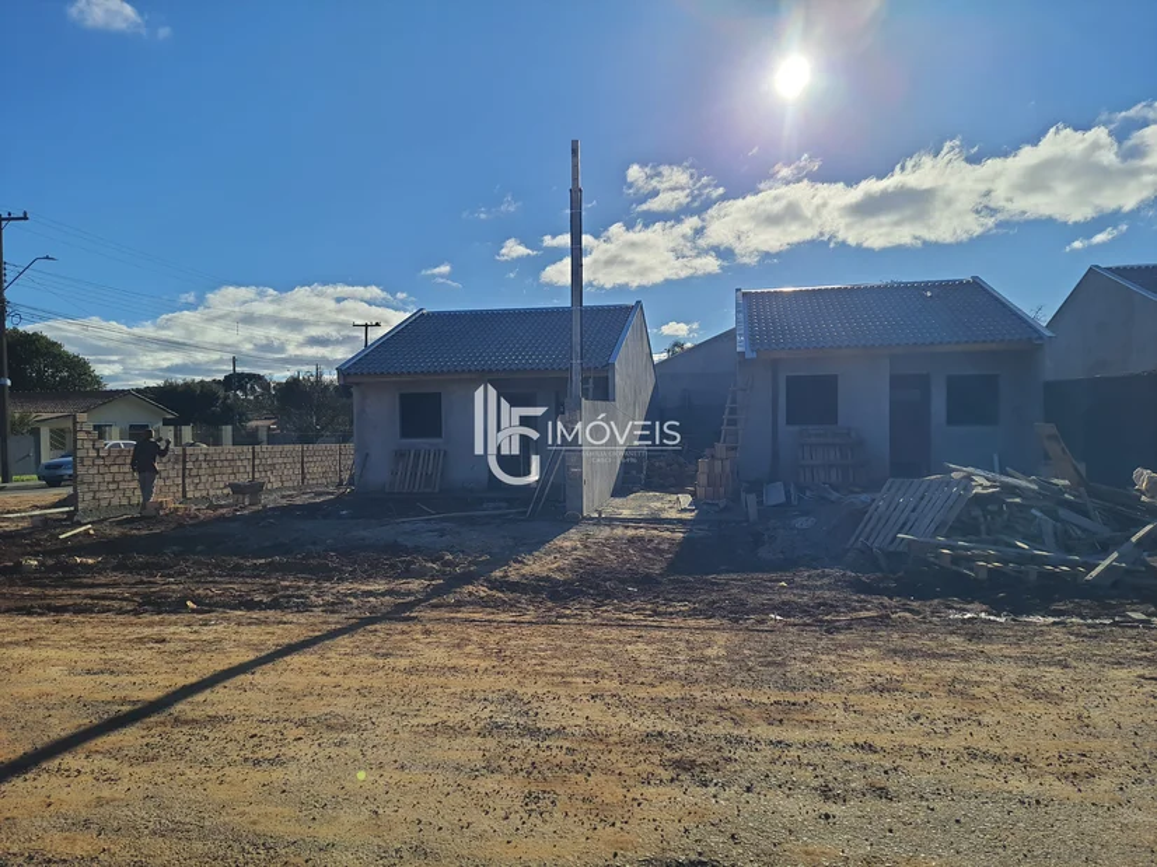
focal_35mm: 24
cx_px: 578
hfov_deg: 71.6
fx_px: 802
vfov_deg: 56.8
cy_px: 434
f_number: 1.8
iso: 50
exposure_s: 1/2664
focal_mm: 5.23
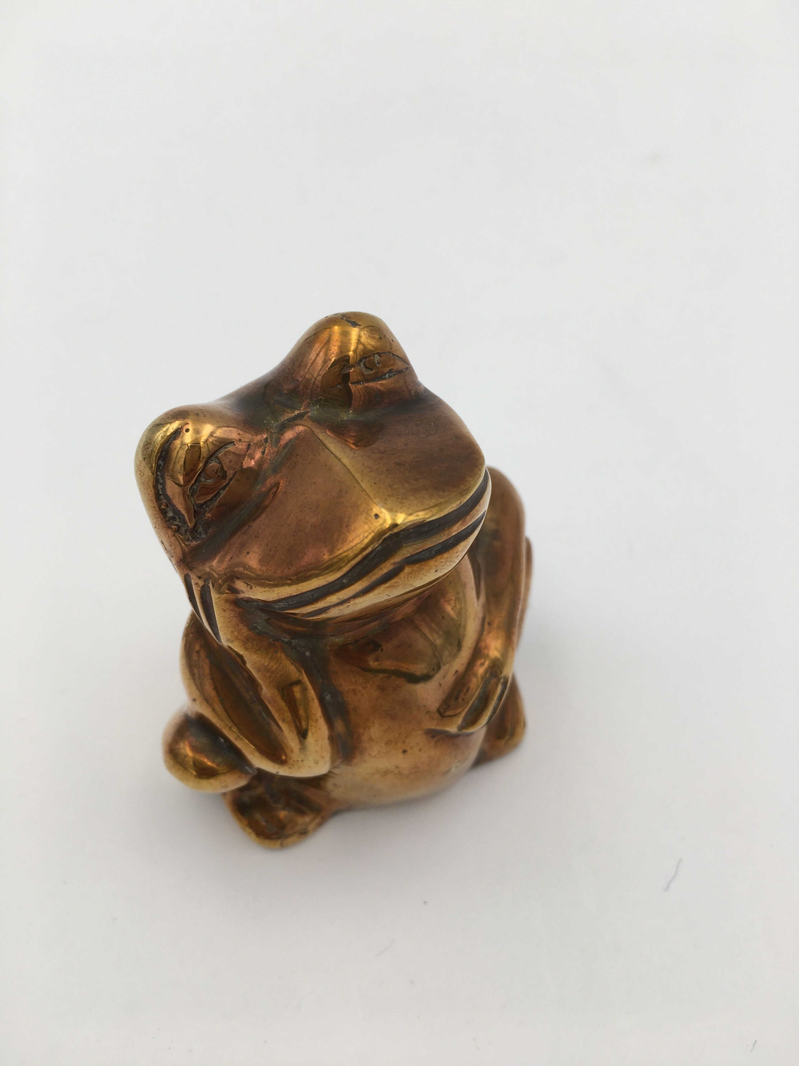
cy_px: 533
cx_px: 400
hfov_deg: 48.2
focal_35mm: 29
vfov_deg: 61.7
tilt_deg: -49.8
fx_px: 892
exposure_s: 1/111
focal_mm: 4.15
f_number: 2.2
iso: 25
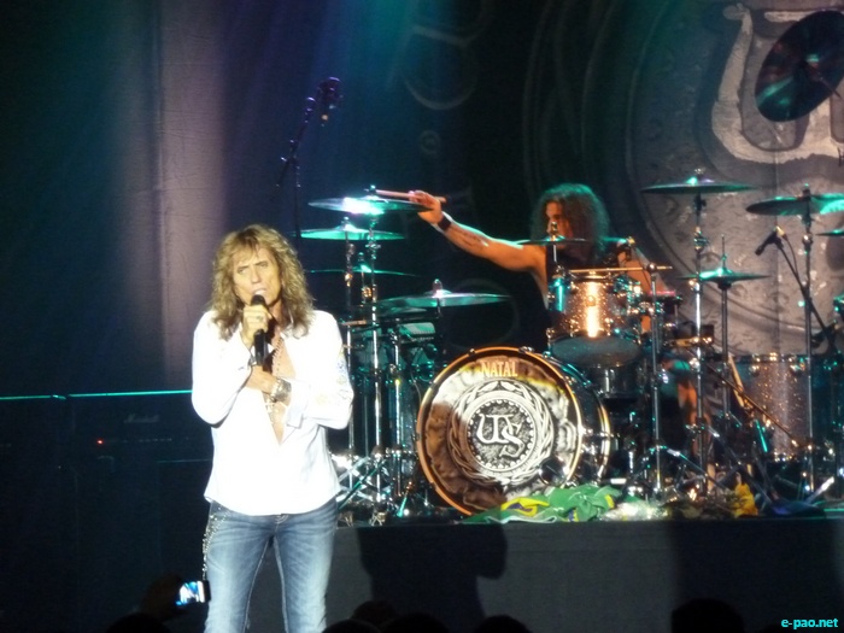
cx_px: 422
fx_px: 6071
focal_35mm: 249
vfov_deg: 6.0
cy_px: 316
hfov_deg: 8.0
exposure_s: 1/20
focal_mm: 44.5
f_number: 5.6
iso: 800
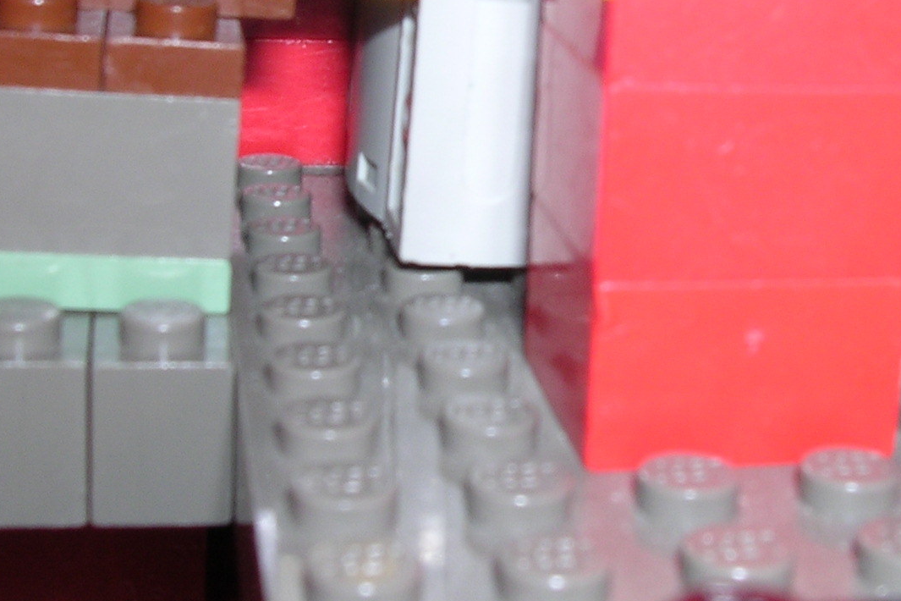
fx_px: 1902
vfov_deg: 17.6
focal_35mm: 76
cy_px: 18
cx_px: 573
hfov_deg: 26.6
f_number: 5.6
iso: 100
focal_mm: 5.8
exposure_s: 1/60.1
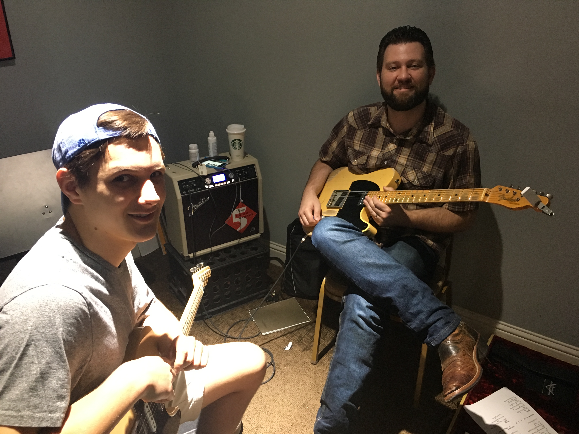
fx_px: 485
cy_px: 217
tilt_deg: -27.1
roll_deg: -0.7
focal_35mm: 29
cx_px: 290
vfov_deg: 48.2
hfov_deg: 61.7
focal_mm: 4.15
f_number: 2.2
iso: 200
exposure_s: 1/17
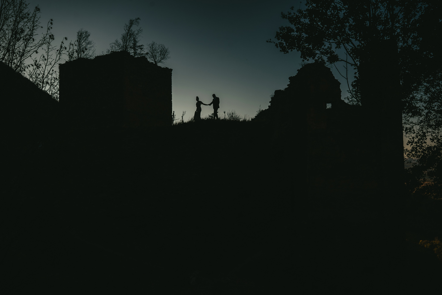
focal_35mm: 35
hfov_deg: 54.4
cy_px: 148
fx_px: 430
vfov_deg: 37.9
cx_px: 221
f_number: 7.1
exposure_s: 1/400
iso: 100
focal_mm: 35
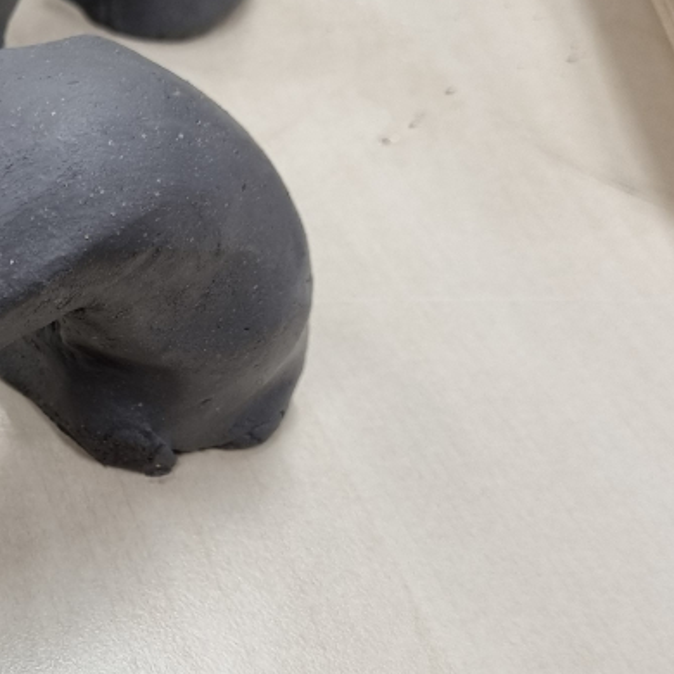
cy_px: 278
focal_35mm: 59
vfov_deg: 29.0
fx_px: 1300
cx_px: -164
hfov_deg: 25.6
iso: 125
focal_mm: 5.4
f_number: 1.8
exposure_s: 1/100
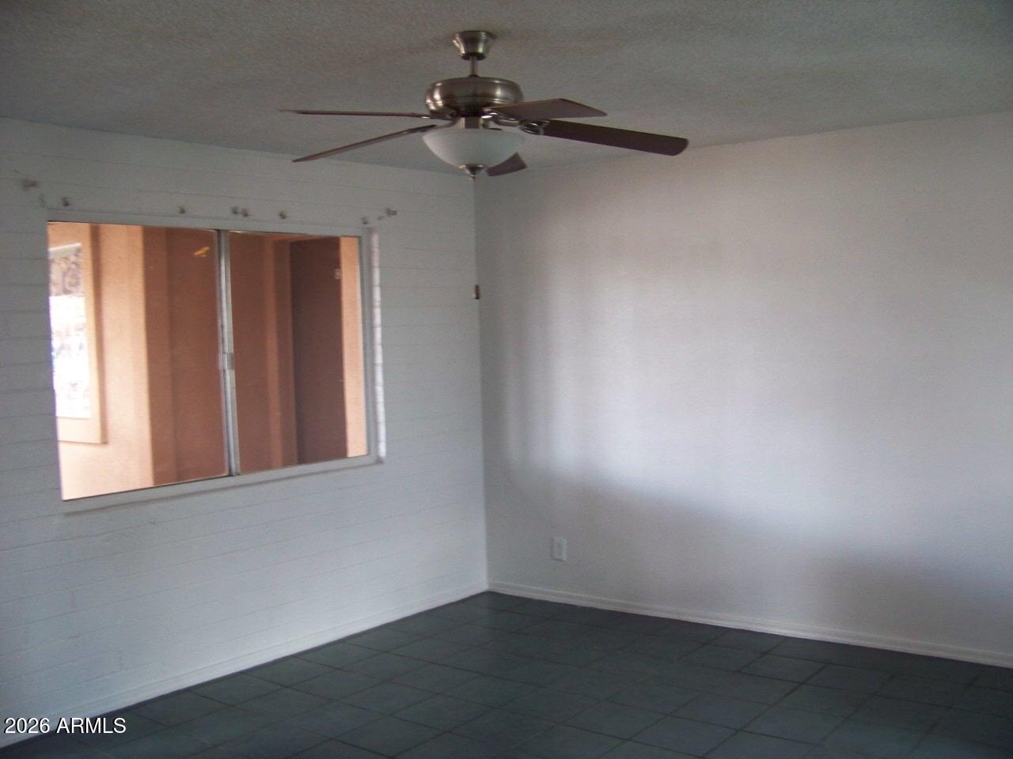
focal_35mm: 36
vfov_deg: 39.7
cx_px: 506
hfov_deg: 51.4
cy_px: 380
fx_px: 1054
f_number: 2.8
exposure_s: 1/30
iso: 197
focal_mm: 5.85
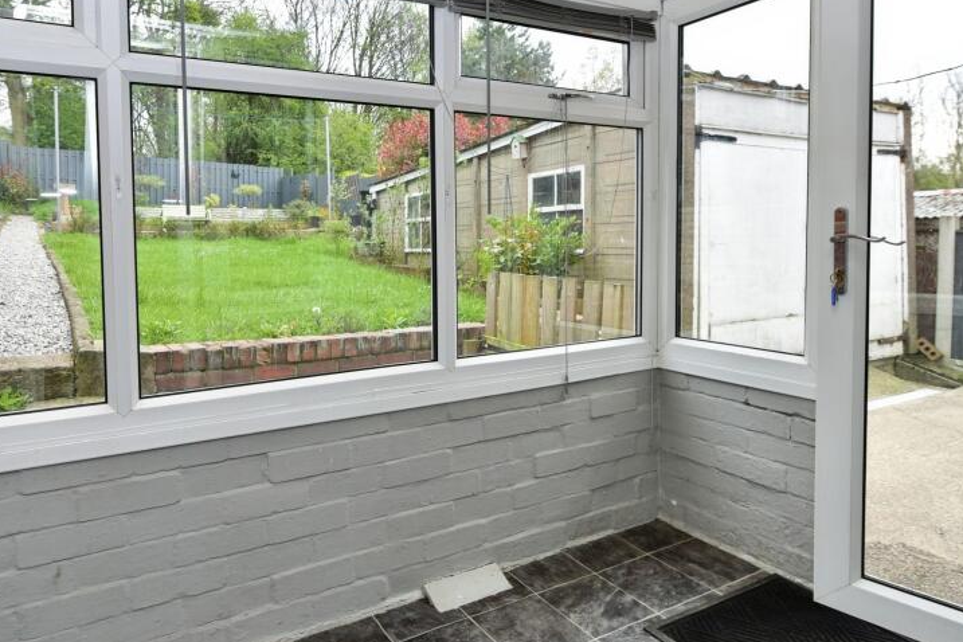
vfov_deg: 61.9
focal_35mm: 20
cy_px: 336
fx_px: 535
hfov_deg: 82.8
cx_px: 377
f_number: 5.6
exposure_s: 1/125
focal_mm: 14
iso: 400
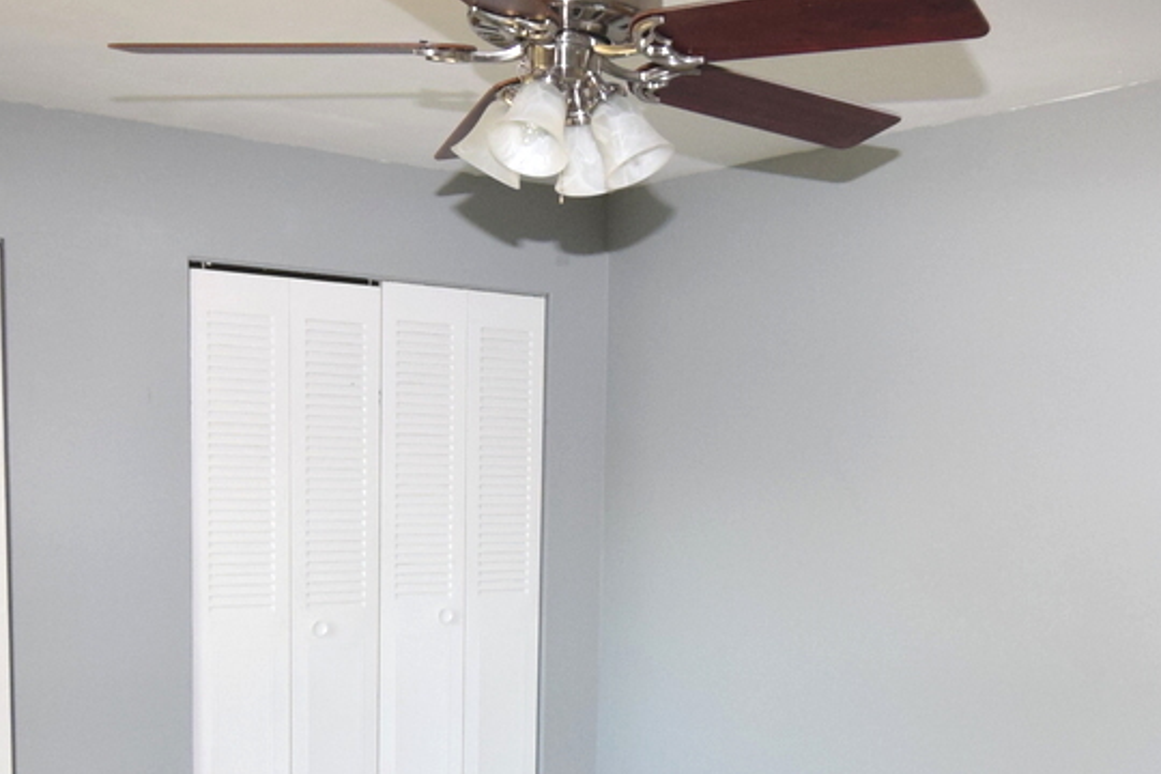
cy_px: 619
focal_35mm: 45
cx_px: 674
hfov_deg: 43.5
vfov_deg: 29.2
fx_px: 1451
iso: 1000
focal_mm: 10
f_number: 4.5
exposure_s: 1/60
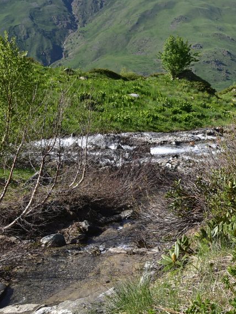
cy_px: 95
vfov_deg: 17.8
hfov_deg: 12.8
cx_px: 342
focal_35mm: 110
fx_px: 1000
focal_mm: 50
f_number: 10
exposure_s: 1/125
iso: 100
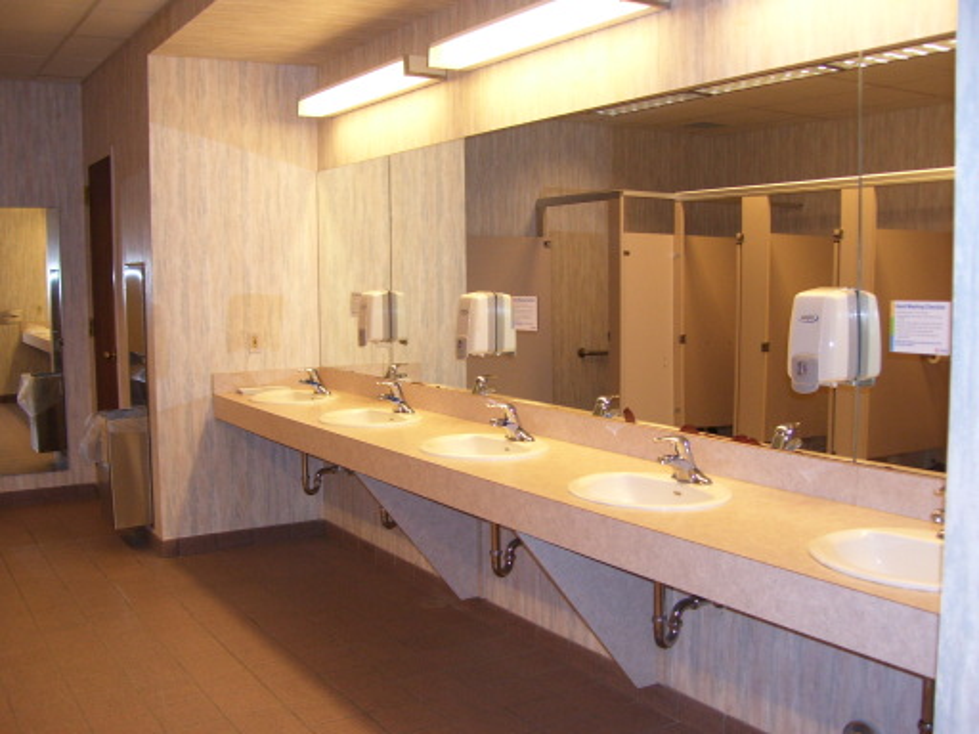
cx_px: 490
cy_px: 367
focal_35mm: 37
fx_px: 1046
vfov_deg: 38.7
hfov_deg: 50.1
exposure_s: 1/60
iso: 125
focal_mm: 6
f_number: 2.7
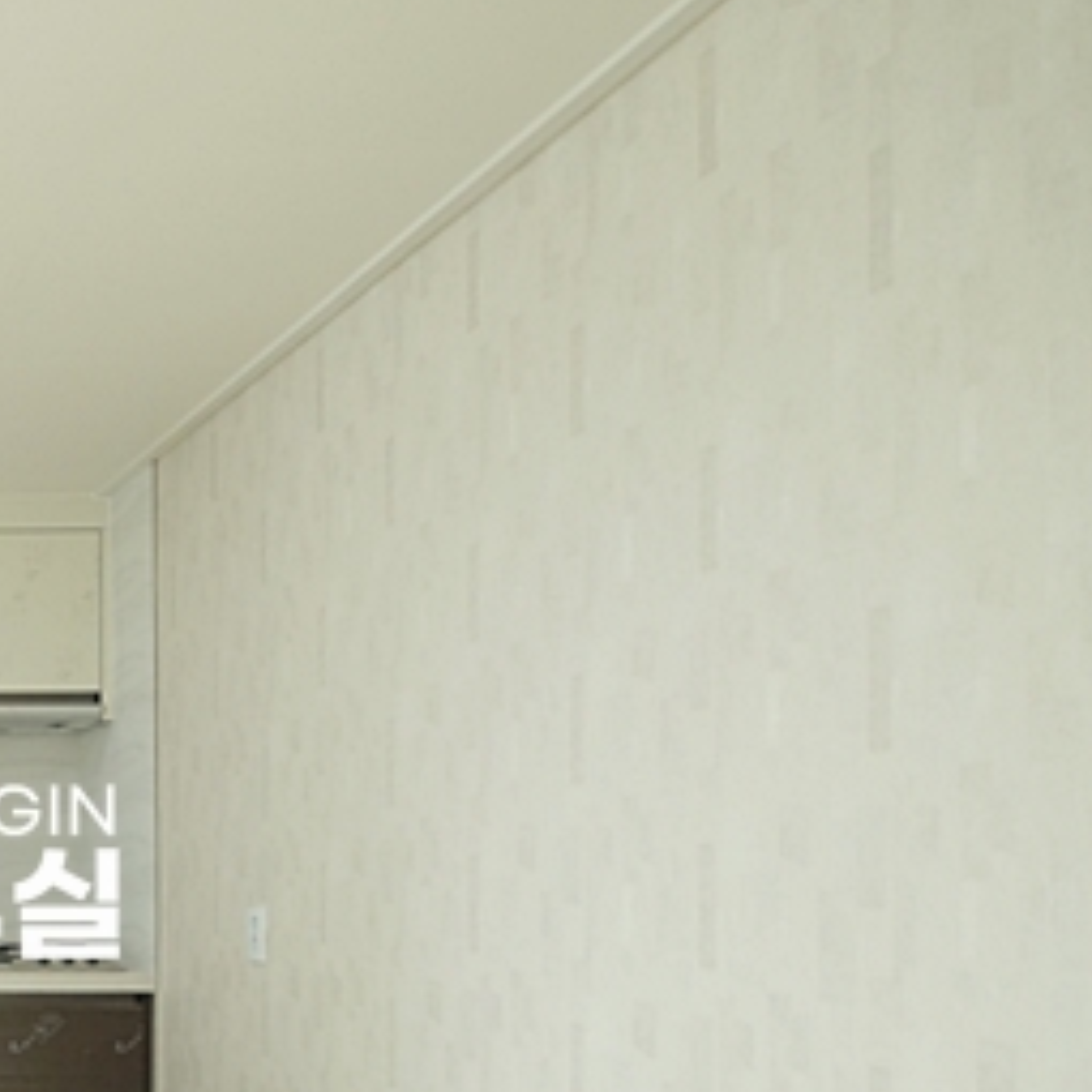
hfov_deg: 30.4
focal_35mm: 40
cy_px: 839
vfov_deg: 40.5
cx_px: -411
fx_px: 1428
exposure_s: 1/125
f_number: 4.5
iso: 400
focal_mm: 10
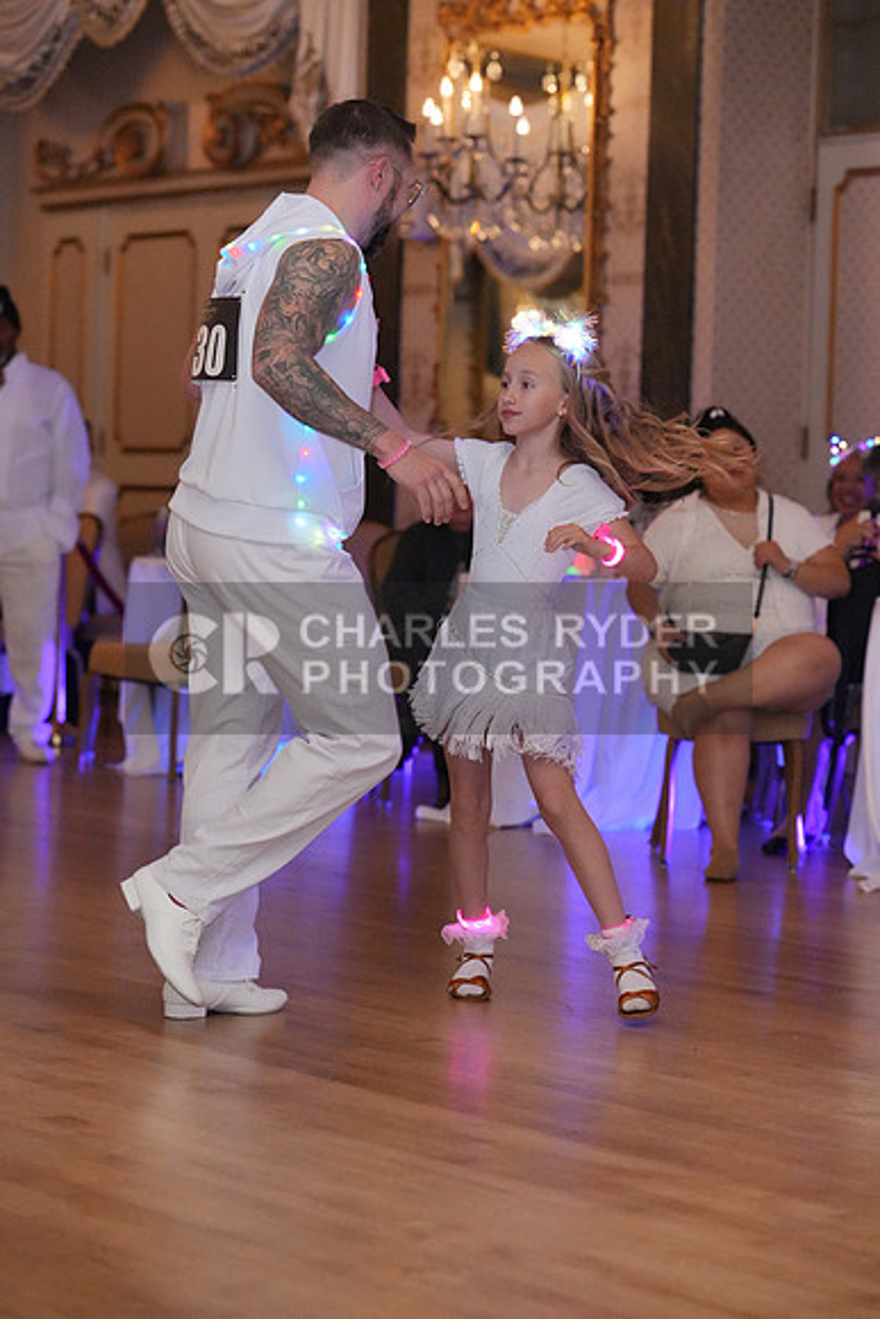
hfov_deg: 15.2
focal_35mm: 90
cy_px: 660
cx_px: 440
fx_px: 3298
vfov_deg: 22.6
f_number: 3.5
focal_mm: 90
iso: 8000
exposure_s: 1/250
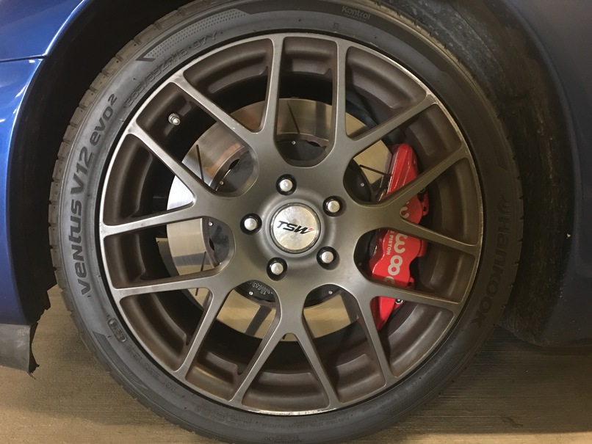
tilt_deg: -7.4
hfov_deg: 61.6
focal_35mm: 29
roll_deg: -1.5
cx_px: 296
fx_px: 496
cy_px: 222
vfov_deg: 48.3
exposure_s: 1/4
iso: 100
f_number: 2.2
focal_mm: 4.15
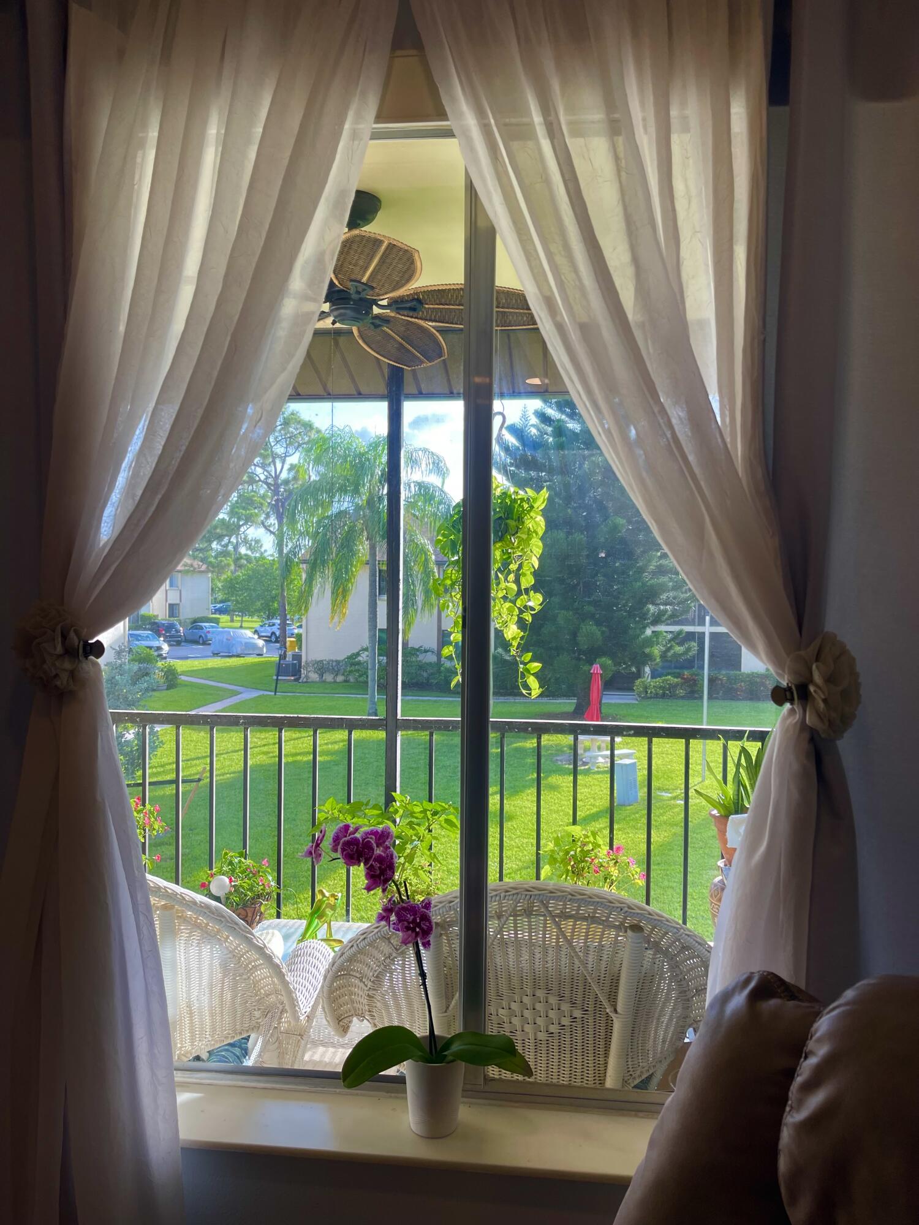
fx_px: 885
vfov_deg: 69.4
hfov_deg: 54.9
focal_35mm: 25
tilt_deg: -1.5
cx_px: 460
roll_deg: -0.6
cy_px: 612
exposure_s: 1/240
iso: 32
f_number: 1.6
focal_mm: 5.1
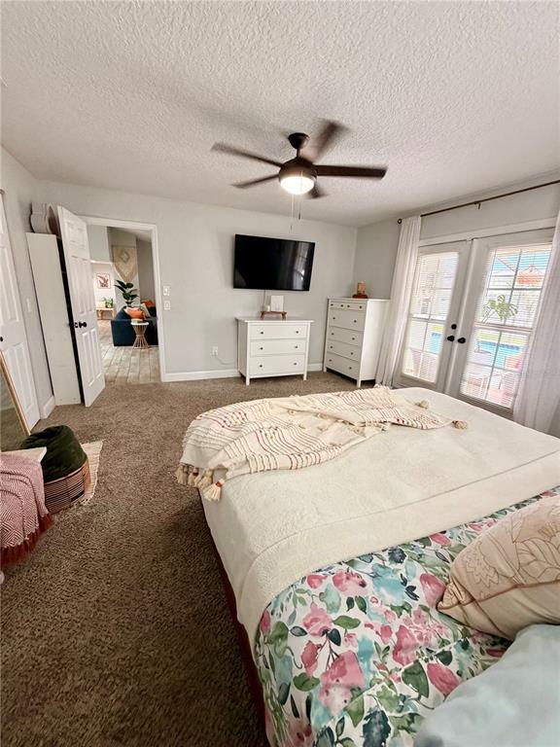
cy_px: 374
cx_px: 280
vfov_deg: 102.1
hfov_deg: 85.7
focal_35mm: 14
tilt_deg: -14.4
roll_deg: -1.5
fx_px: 302
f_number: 2.2
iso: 200
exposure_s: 1/60
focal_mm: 2.22
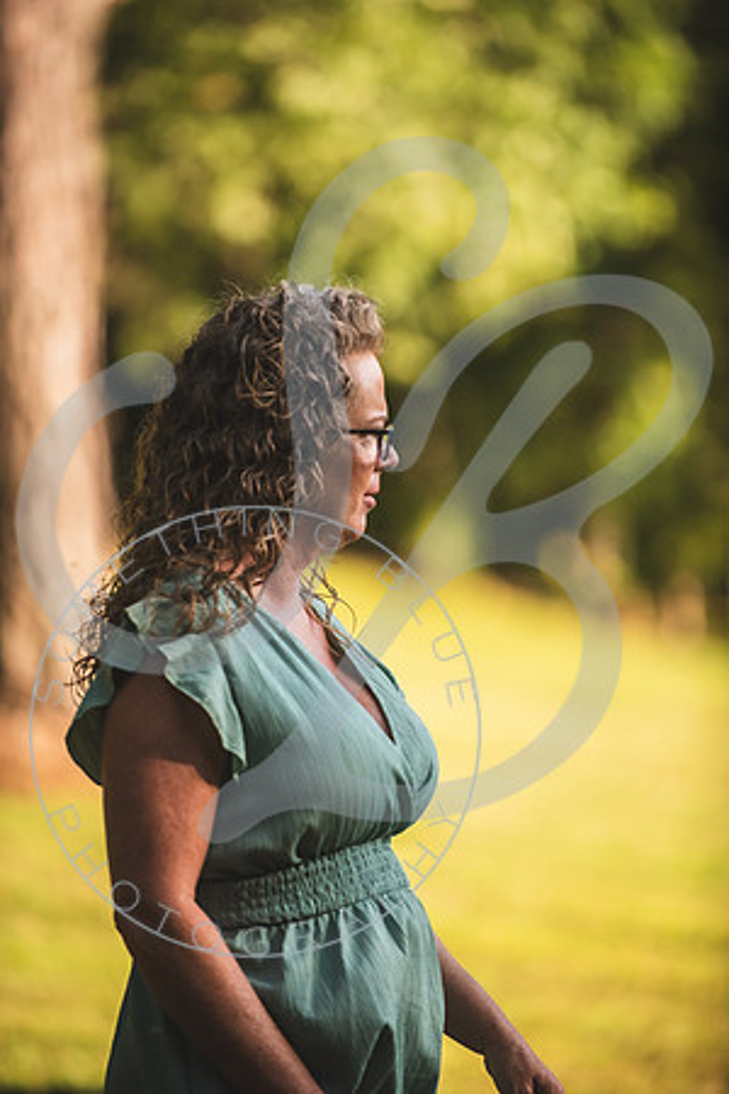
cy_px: 547
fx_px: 5771
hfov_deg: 7.2
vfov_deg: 10.8
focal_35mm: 190
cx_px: 364
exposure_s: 1/1600
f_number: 2.8
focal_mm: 190
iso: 400
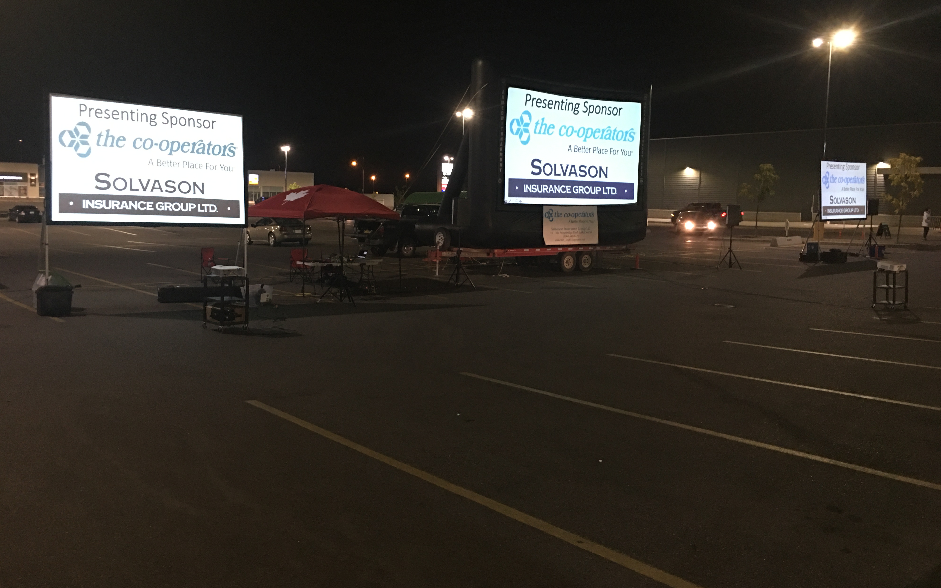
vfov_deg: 40.5
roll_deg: -2.3
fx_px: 795
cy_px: 262
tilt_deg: -3.3
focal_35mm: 31
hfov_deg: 61.2
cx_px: 472
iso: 64
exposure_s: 1/4
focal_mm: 4.15
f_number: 2.2
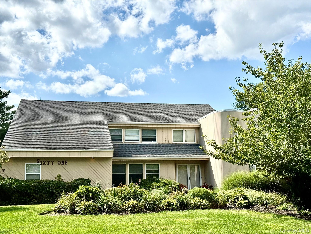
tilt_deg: +8.9
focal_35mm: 48
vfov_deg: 30.3
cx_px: 156
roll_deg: +0.6
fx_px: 431
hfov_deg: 39.7
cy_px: 117
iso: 64
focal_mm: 6.76
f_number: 1.78
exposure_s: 1/7874
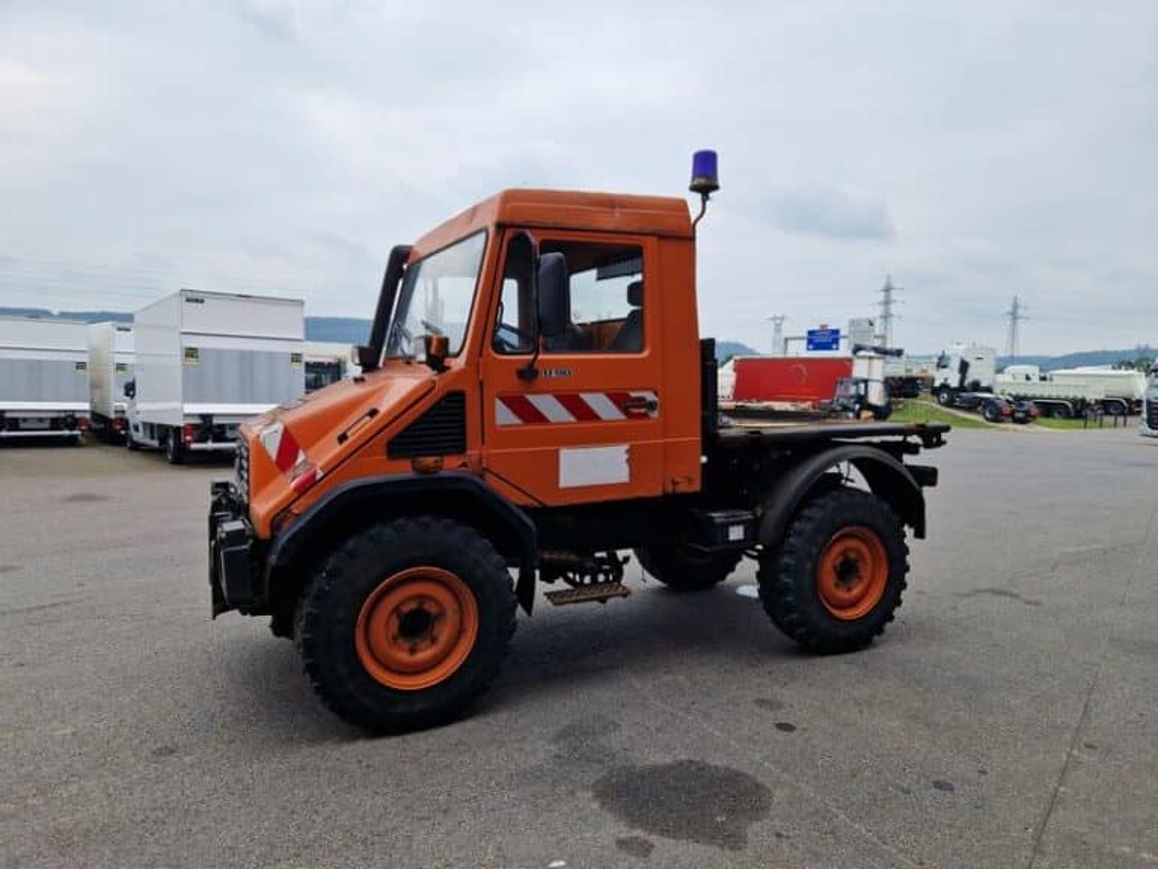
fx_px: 769
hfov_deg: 73.9
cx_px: 579
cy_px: 434
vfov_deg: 58.9
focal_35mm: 23
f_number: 1.8
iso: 50
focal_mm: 5.4
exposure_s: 1/5848
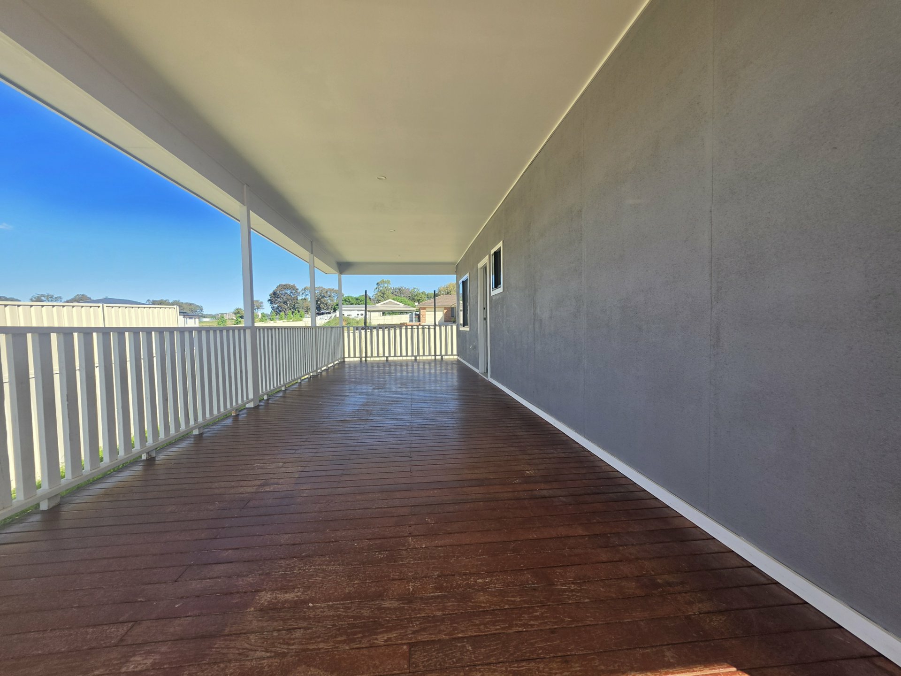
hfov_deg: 106.2
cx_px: 450
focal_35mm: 13
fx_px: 338
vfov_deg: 89.9
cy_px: 338
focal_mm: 2.2
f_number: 1.9
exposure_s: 1/1099
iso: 32
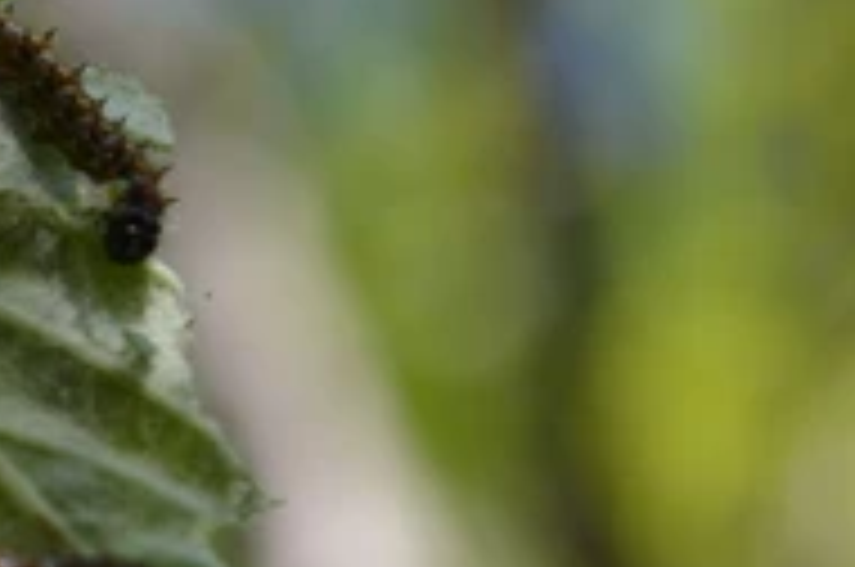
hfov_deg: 7.4
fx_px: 6584
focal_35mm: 278
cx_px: -180
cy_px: 43
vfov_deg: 4.9
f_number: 8
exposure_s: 1/100
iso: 100
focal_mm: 55
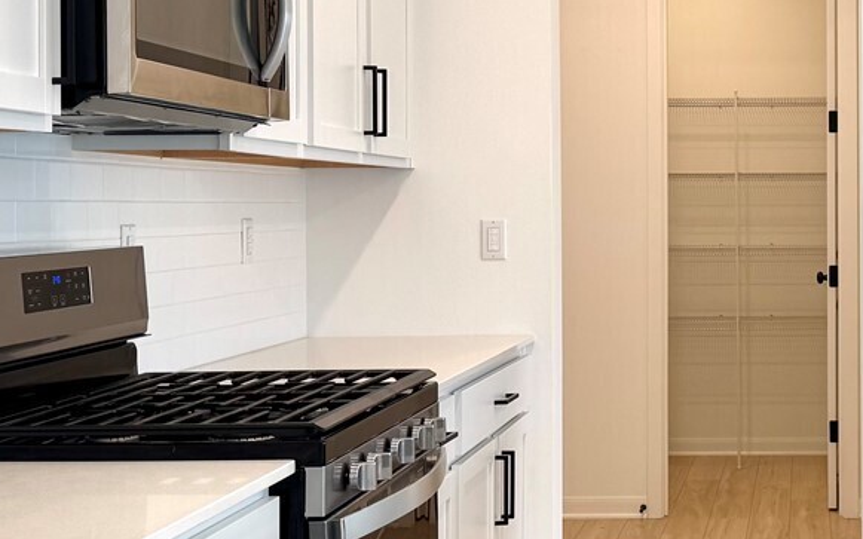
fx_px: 1646
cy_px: 196
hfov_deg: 28.2
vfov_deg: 18.6
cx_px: 784
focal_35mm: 70
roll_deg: +0.2
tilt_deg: -0.1
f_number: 1.78
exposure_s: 1/120
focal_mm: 6.76
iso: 64
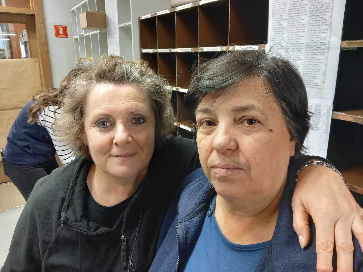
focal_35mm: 27
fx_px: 283
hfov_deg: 65.3
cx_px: 182
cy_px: 136
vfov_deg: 51.4
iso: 250
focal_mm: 4
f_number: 1.8
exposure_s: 1/25
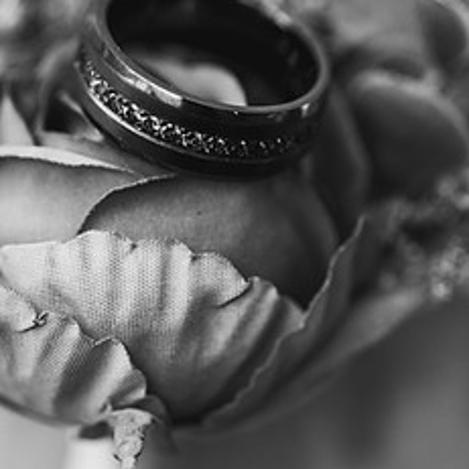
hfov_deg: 8.2
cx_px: 215
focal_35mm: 213
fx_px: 3265
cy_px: 157
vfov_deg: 8.2
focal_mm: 100
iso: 100
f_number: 4
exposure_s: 1/125
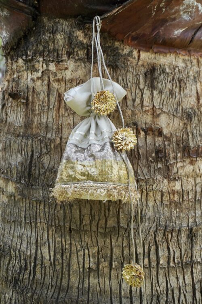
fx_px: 631
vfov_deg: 27.0
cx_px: 101
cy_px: 152
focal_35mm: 75
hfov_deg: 18.2
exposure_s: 1/1000
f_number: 6.3
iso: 800
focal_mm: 50
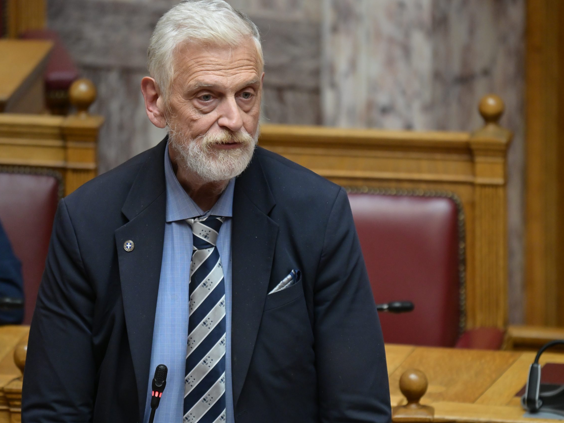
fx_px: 10590
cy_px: 211
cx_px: 311
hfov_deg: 3.1
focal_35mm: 650
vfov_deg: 2.3
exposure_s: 1/250
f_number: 6.3
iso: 4500
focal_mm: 600
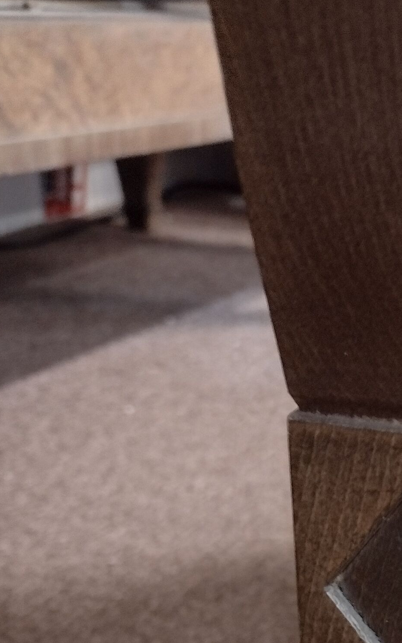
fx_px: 1350
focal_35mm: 77
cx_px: 624
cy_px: 641
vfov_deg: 25.5
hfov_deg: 15.5
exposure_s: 1/25
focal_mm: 4.71
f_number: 1.7
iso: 991
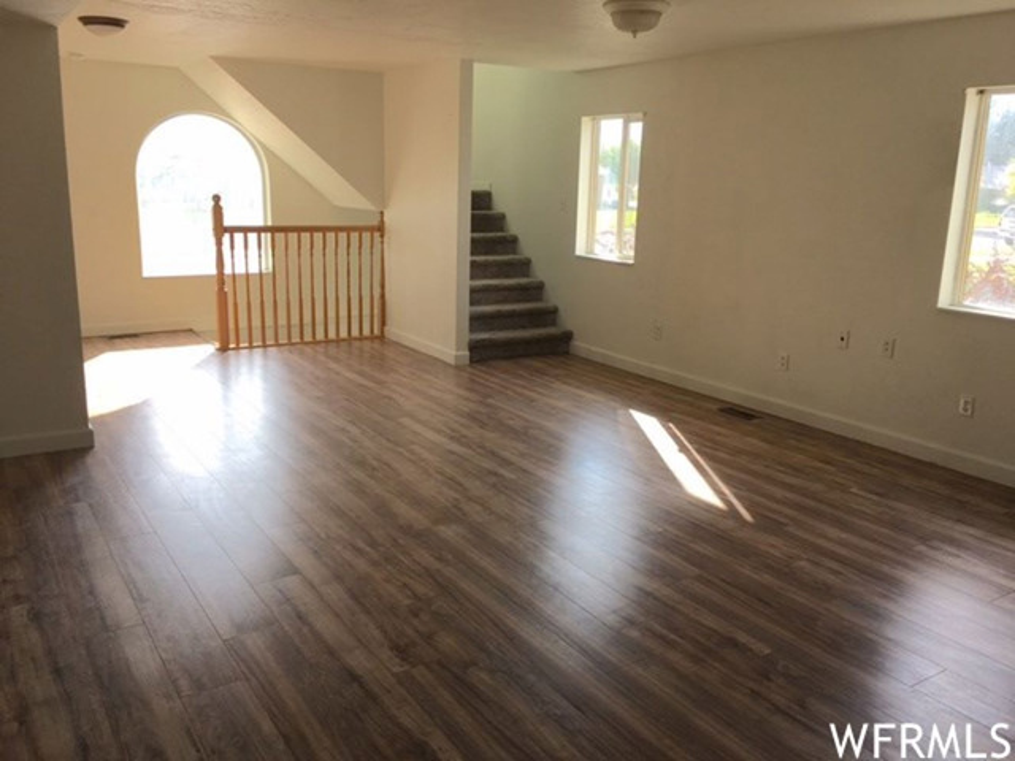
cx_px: 508
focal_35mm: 29
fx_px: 850
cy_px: 380
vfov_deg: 48.2
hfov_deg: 61.7
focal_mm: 4.15
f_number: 2.2
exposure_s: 1/171
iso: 25
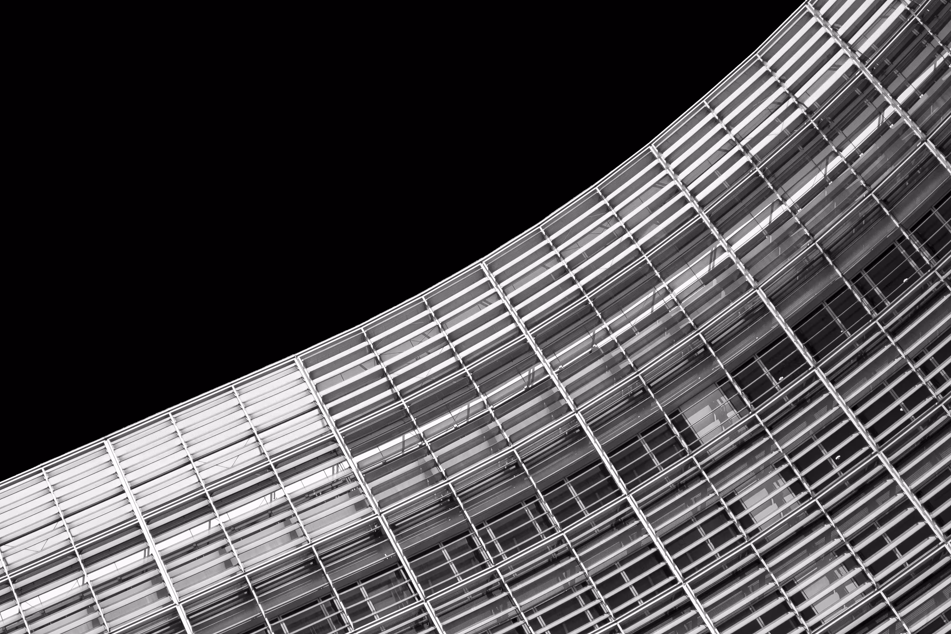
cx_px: 402
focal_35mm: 84
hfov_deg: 24.2
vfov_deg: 16.3
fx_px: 2219
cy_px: 329
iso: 400
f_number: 13
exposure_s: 1/500
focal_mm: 46.3
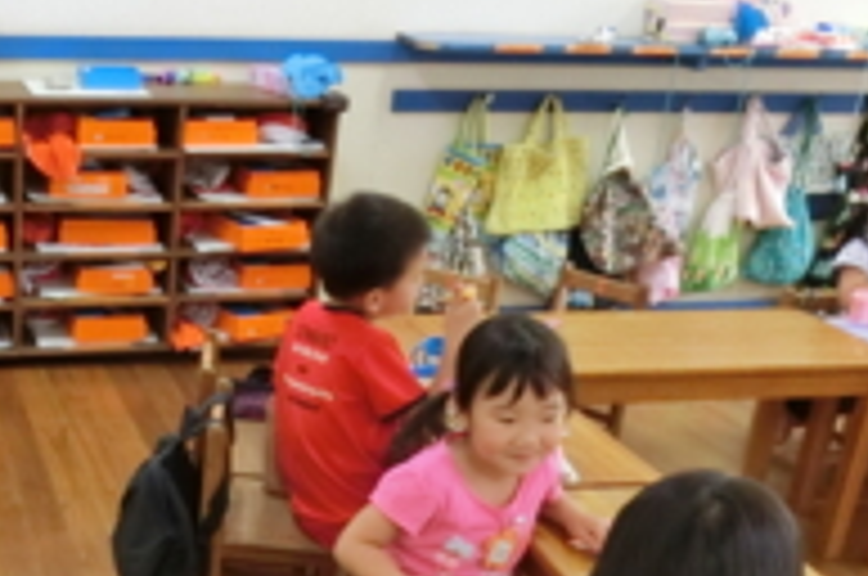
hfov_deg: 35.6
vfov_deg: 24.4
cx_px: 157
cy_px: 490
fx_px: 1300
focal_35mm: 54
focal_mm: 4.5
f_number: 3.5
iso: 800
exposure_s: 1/80
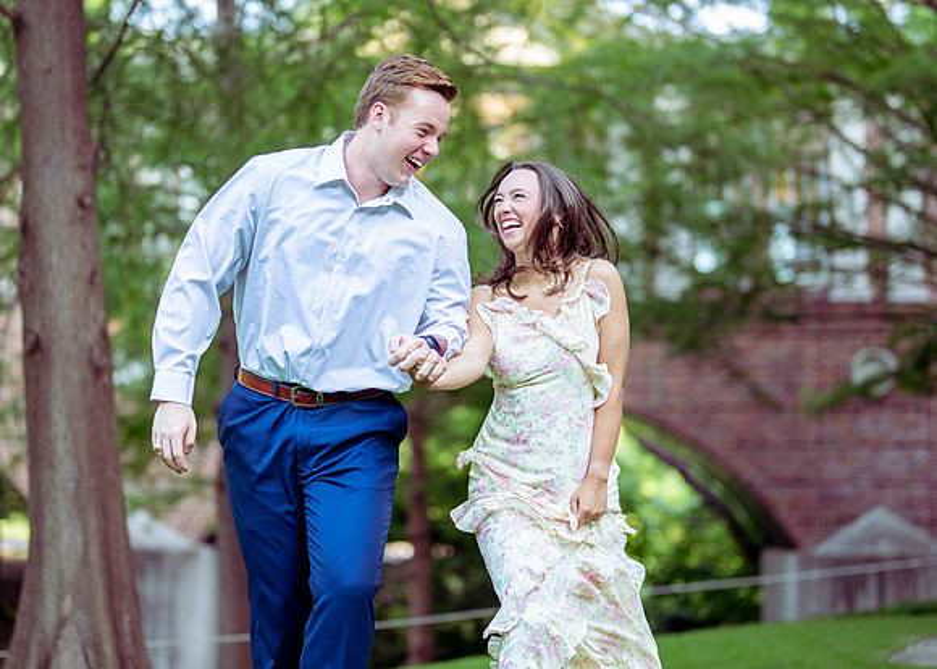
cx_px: 436
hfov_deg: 27.3
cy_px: 313
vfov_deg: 19.7
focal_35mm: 72
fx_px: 1927
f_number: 1.2
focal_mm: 50
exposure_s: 1/1000
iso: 500
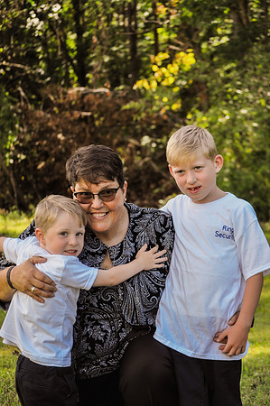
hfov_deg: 14.7
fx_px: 1049
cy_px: 203
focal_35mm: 93
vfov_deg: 21.9
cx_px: 135
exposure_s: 1/1000
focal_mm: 62
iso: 640
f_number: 4.2
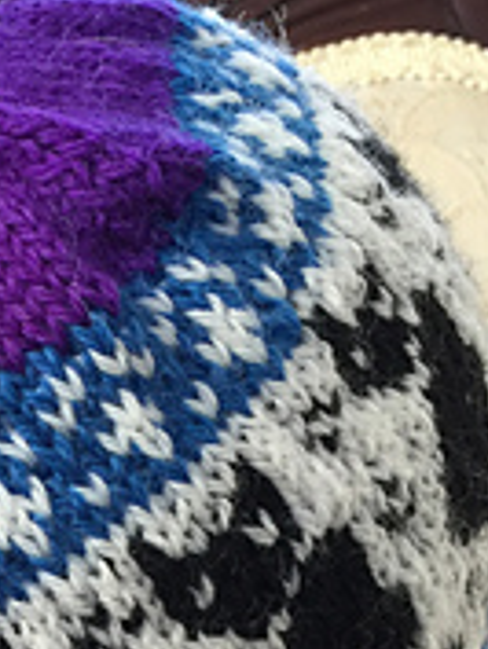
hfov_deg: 17.2
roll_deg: -4.2
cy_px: 671
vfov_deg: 22.7
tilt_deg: -10.2
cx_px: -101
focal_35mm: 82
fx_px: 1539
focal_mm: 4.15
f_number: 2.2
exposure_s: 1/30
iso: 50
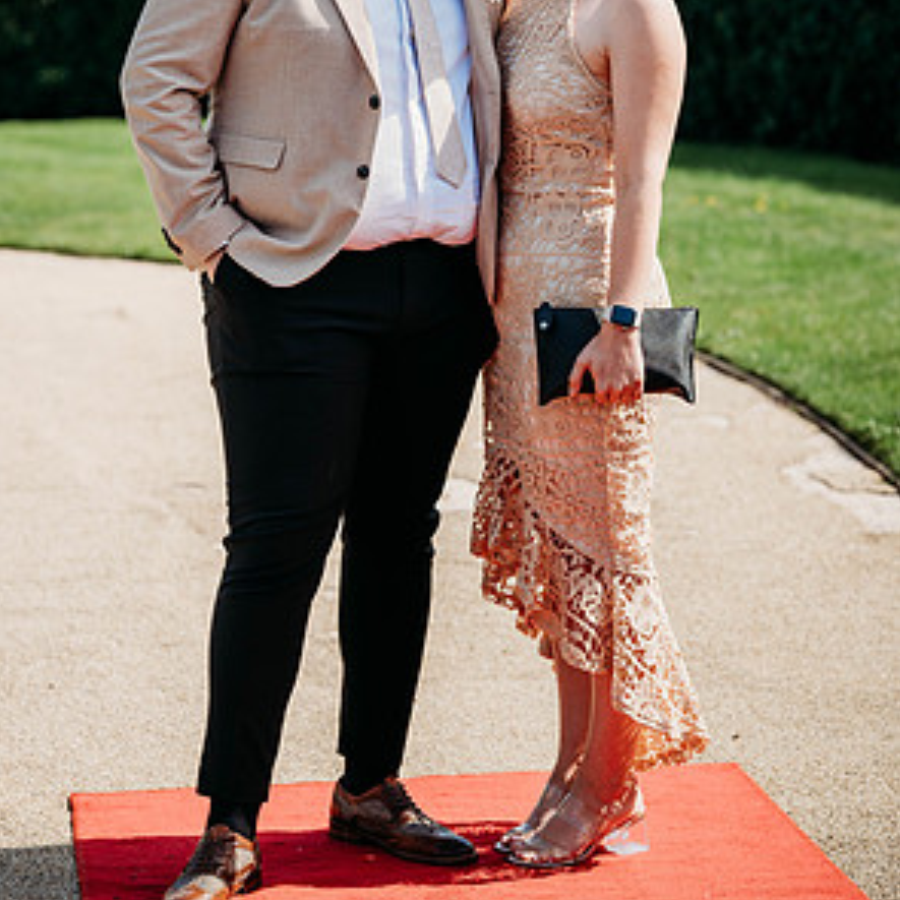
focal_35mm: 110
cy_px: 293
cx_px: 447
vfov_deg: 15.8
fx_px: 3236
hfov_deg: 15.8
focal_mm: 85
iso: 100
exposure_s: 1/2000
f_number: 3.2
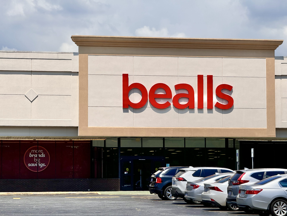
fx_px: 995
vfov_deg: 12.3
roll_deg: +0.0
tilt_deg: +4.6
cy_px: 108
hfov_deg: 16.4
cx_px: 144
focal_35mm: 120
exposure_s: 1/2817
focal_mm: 15.66
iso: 50
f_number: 2.8
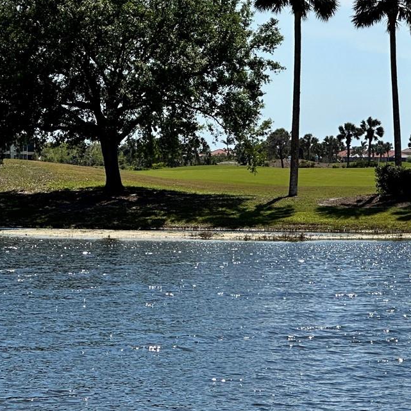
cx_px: 203
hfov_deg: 10.3
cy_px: 161
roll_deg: -0.6
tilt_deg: +0.3
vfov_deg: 10.3
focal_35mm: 170
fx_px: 2284
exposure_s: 1/1357
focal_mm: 9
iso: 32
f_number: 2.8
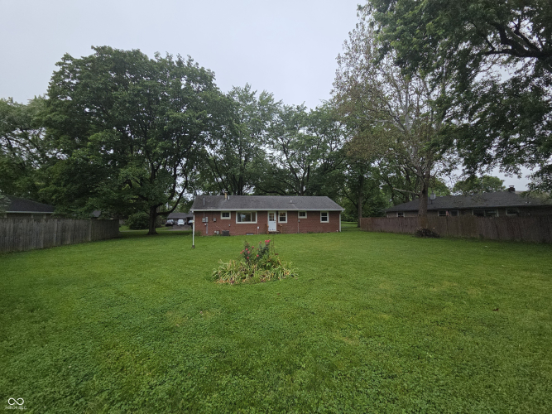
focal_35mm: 13
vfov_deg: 89.9
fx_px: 207
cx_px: 276
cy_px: 207
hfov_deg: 106.2
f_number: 2.2
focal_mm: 2.2
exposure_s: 1/565
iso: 50
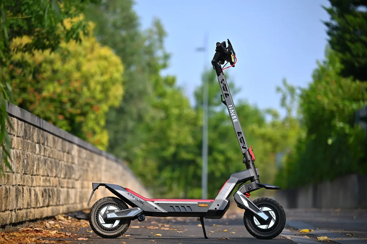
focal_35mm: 230
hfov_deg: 9.0
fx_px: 2345
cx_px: 184
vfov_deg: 6.0
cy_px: 122
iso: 64
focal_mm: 230
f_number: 5
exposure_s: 1/125
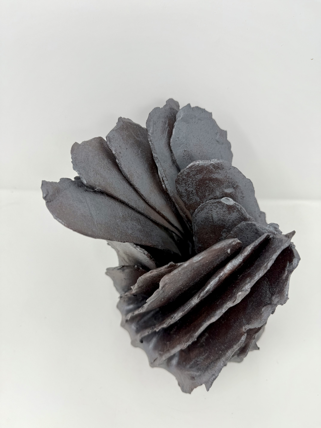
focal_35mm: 24
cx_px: 160
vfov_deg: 71.6
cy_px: 214
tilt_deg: -60.0
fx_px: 297
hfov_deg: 56.8
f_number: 1.78
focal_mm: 6.76
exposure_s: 1/299
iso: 80
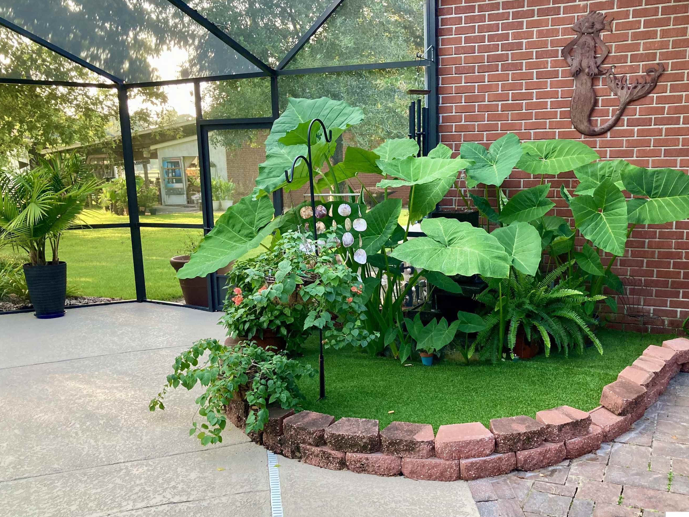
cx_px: 392
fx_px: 657
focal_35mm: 33
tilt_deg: -11.8
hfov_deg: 55.2
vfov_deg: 42.8
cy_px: 295
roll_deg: +0.6
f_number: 1.8
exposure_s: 1/112
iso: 80
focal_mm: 3.99
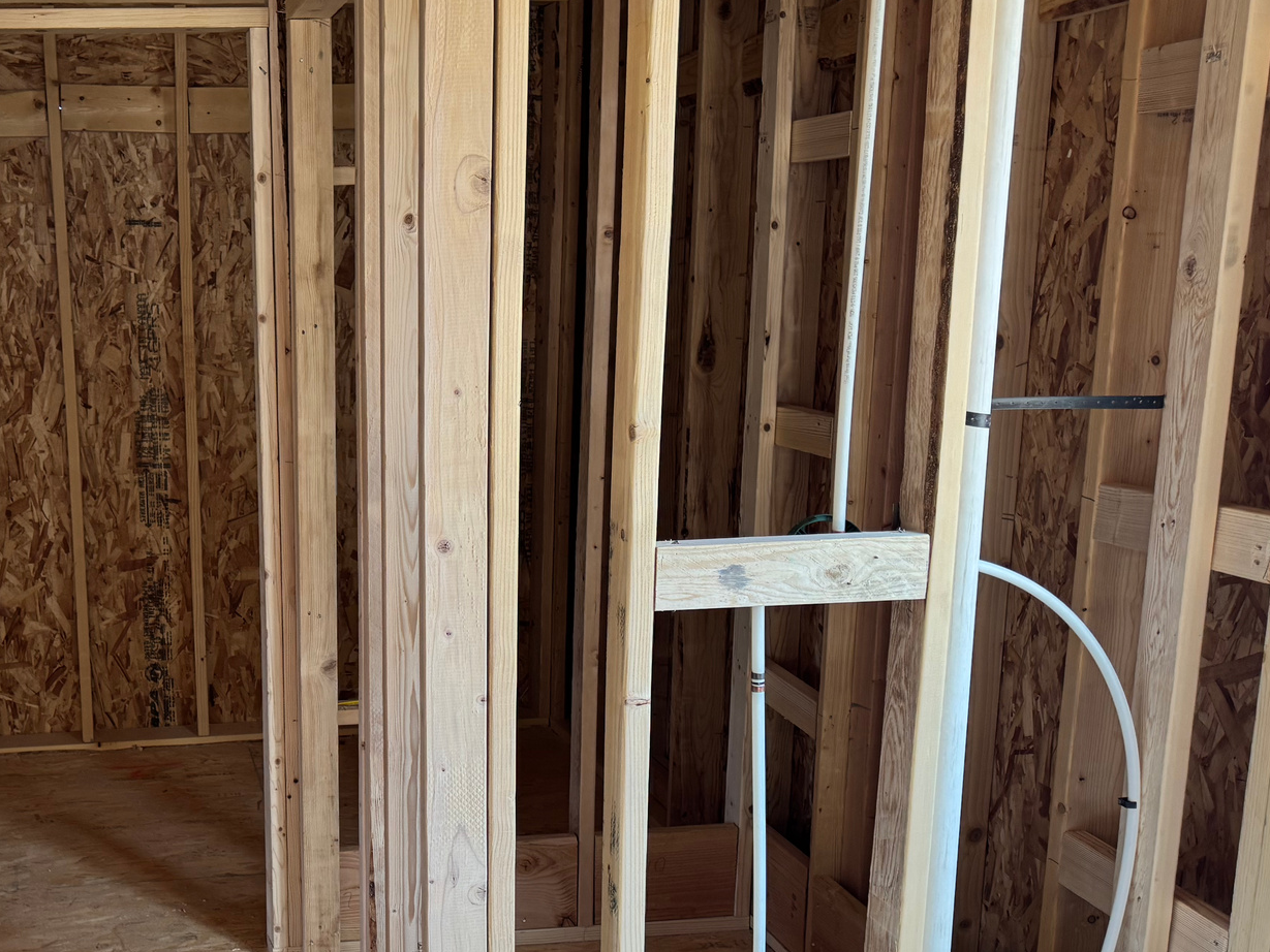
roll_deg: +1.7
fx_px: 1468
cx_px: 247
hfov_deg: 44.4
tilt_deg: -10.0
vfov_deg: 35.8
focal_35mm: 40
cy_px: 583
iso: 160
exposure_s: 1/121
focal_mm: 6.76
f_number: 1.78
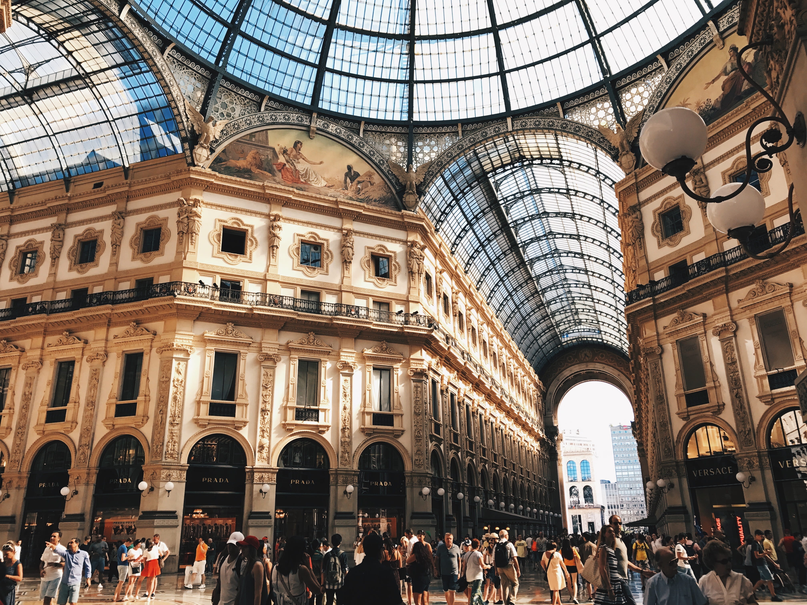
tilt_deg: +20.4
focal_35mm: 28
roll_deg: +1.3
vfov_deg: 49.7
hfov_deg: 63.4
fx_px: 653
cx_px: 404
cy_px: 302
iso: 20
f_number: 1.8
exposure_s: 1/277
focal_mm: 3.99
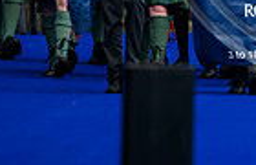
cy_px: -76
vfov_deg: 0.7
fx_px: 12709
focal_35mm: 1807
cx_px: 377
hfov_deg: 1.2
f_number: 3.5
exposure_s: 1/2000
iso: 1250
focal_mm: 400
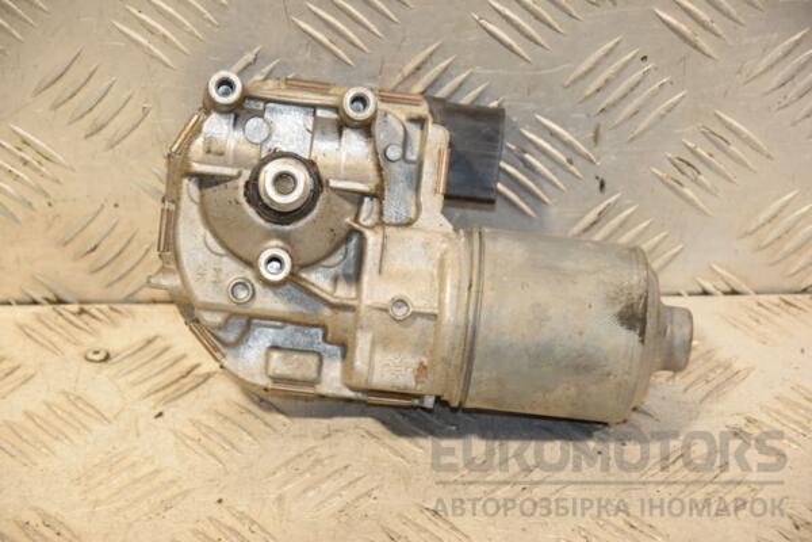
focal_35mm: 135
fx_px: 3045
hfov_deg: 15.2
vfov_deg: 10.2
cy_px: 271
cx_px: 406
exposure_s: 1/200
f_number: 5.6
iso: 800
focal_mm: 90
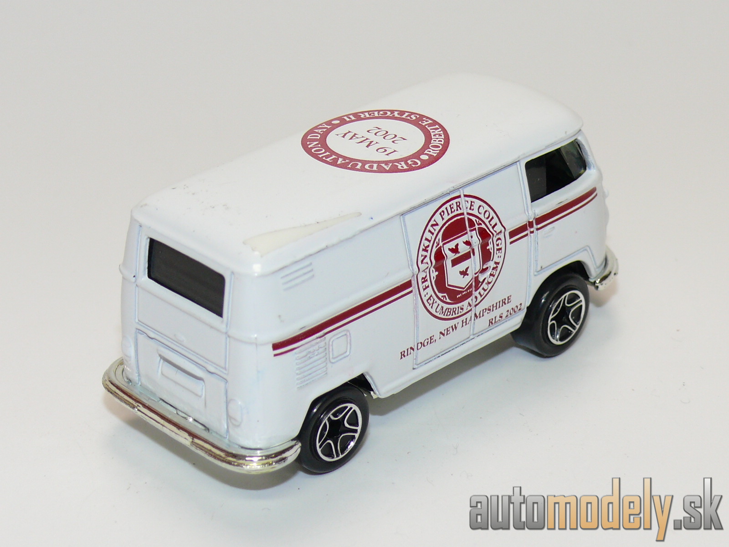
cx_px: 364
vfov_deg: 14.5
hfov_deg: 19.3
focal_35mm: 102
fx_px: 2148
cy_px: 274
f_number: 4
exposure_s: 1/30
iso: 100
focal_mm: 13.3
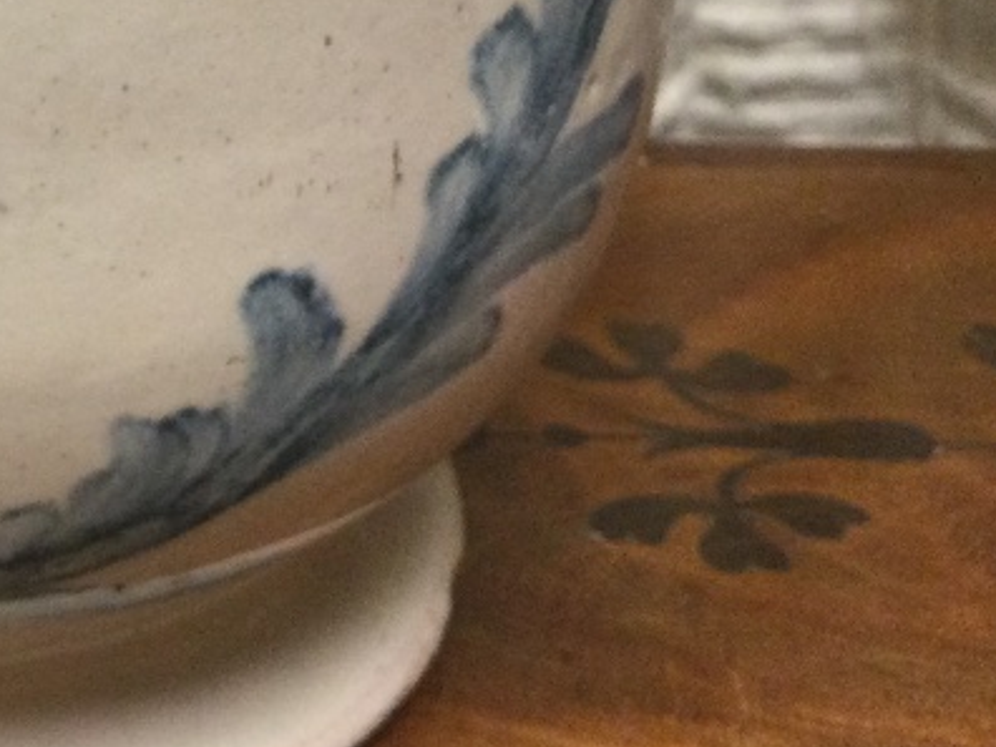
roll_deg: +1.3
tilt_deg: -19.0
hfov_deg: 19.2
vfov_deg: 14.9
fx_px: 2705
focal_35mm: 94
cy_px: -272
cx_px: -317
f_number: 2.4
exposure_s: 1/33
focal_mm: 3.3
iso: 125
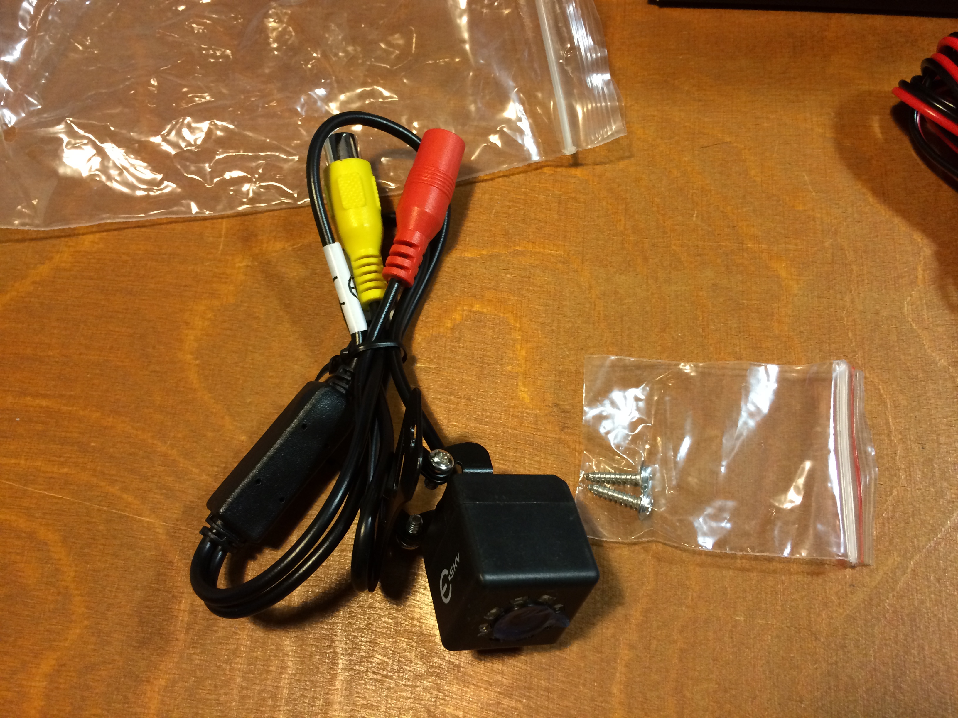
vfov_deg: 48.2
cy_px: 359
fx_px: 803
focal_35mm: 29
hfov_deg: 61.7
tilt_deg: -67.5
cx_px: 479
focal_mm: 4.15
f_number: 2.2
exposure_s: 1/33
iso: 200
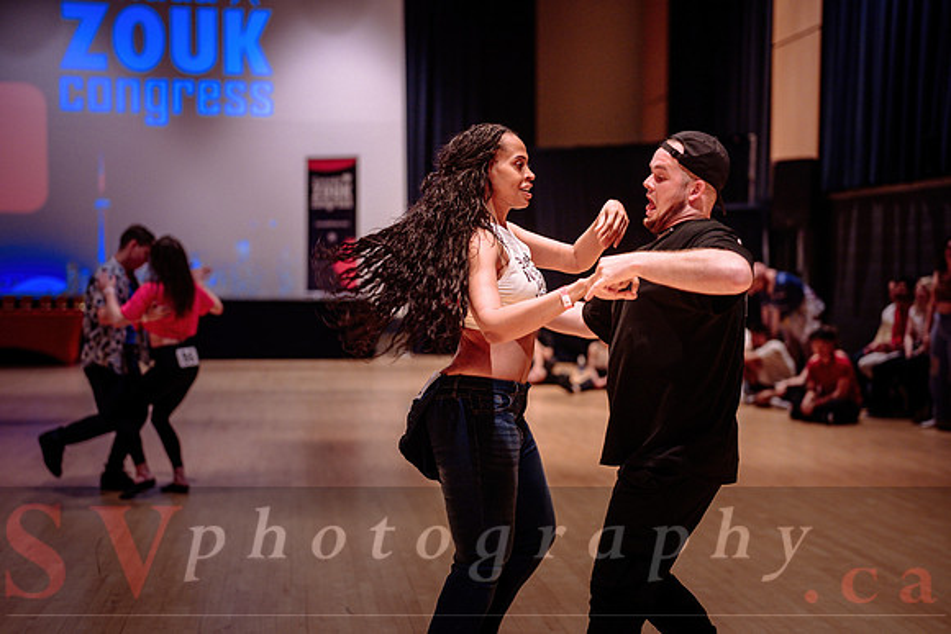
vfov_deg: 26.3
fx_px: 1355
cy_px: 316
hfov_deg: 38.7
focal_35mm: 51
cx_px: 483
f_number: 1.4
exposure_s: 1/200
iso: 1600
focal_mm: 50
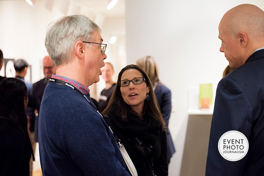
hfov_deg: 28.3
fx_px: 523
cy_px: 88
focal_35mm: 71
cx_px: 132
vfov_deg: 19.1
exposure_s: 1/125
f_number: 2.8
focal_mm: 70
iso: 1600
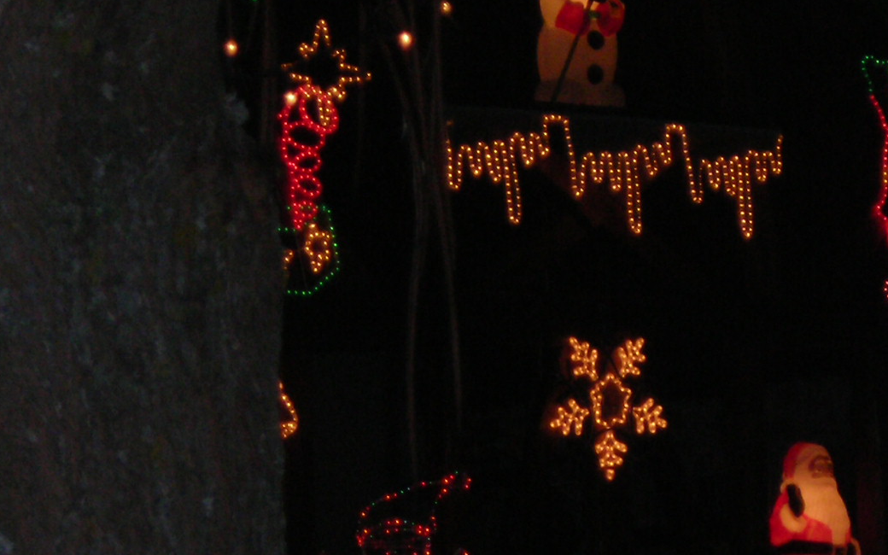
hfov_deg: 9.7
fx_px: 5203
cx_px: 704
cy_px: 248
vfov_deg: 6.1
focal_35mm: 215
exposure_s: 1/60.1
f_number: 4.9
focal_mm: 17
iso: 188
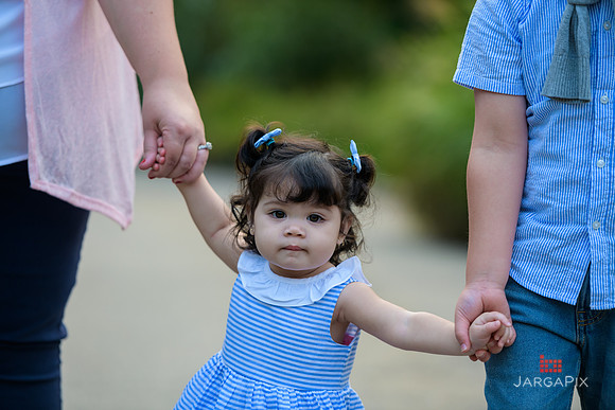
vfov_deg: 8.3
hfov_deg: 12.4
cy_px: 205
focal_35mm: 165
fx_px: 2819
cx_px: 308
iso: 200
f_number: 3.2
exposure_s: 1/200
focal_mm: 165
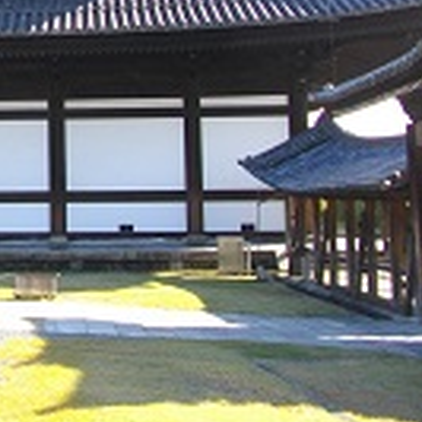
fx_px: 1145
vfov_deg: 20.4
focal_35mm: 83
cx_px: -132
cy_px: 35
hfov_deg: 19.2
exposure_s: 1/250
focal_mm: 5.7
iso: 100
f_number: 2.9
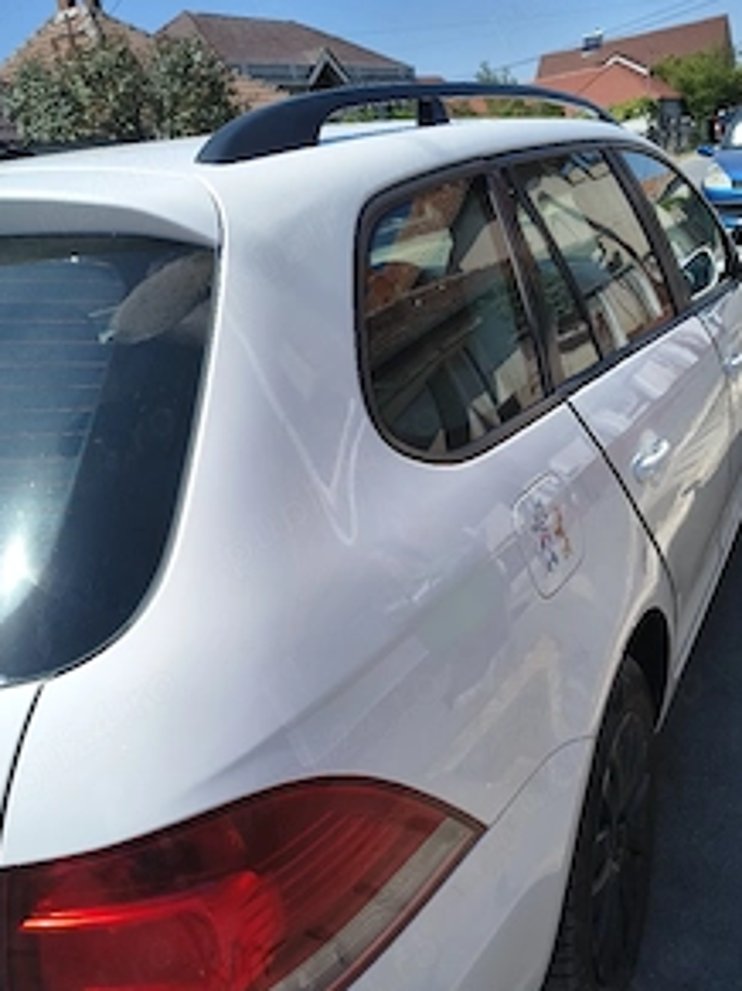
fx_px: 944
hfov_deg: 42.9
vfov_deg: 55.3
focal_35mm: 33
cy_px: 528
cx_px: 398
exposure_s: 1/2500
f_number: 1.8
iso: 100
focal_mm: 5.56
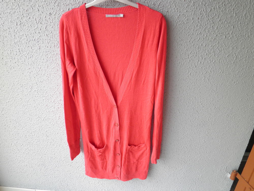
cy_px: 96
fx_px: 191
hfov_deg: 67.3
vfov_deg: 53.1
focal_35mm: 26
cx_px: 127
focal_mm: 4.7
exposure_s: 1/40
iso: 64
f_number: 2.8
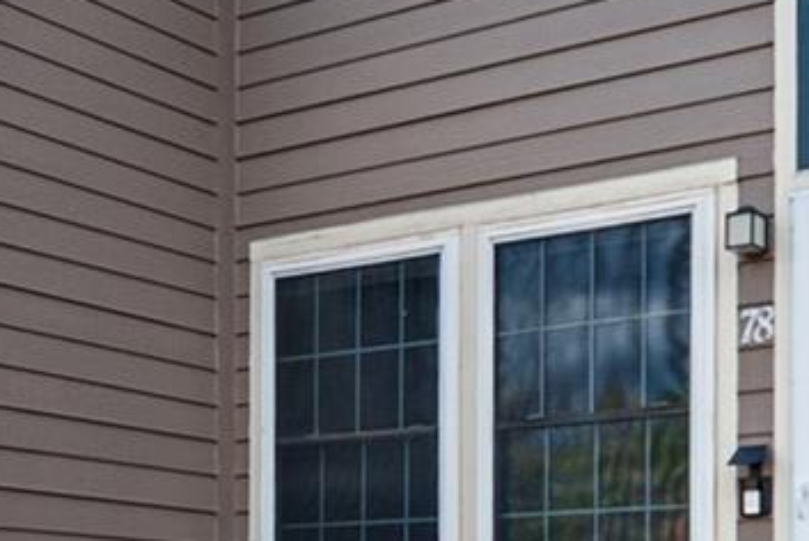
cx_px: 484
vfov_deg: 20.0
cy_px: 351
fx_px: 1529
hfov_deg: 29.6
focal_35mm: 68
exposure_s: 1/50
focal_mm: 10
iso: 200
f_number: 3.5
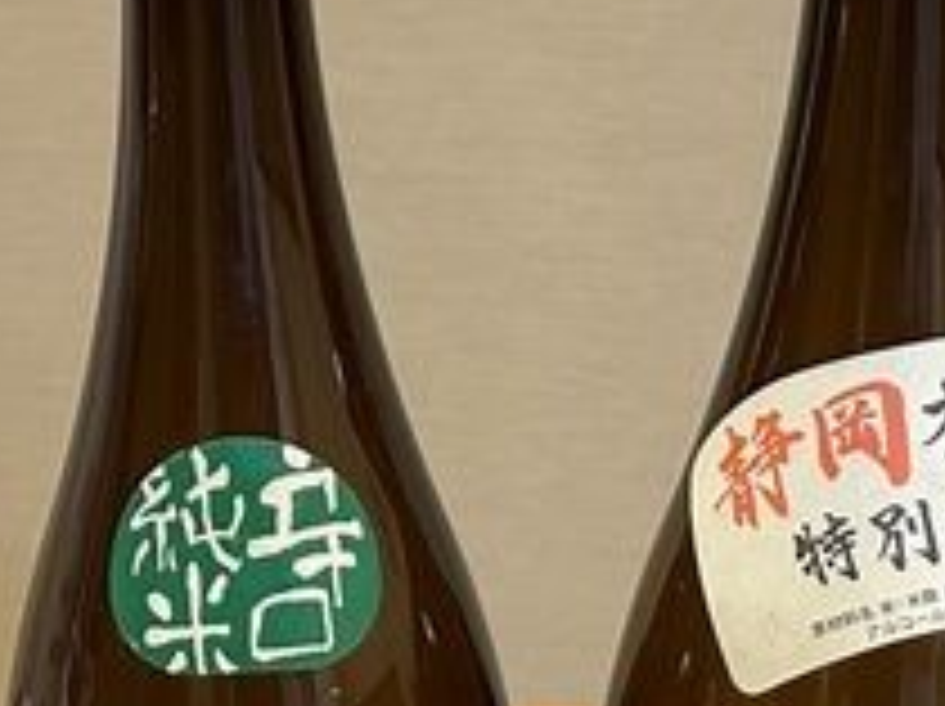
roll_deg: +1.9
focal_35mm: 101
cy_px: 726
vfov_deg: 14.4
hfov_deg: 19.5
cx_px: 394
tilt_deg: -24.4
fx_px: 2754
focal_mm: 5.7
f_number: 1.5
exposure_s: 1/50
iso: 320
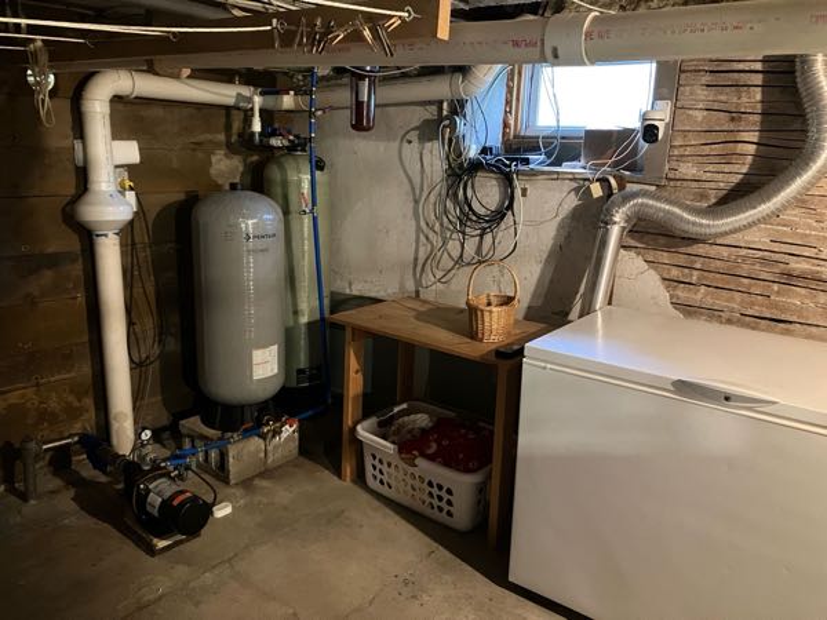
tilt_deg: -13.6
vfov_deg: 49.7
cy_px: 310
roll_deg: -1.1
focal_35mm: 28
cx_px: 414
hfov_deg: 63.4
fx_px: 669
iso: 640
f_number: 1.8
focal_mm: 3.99
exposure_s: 1/20
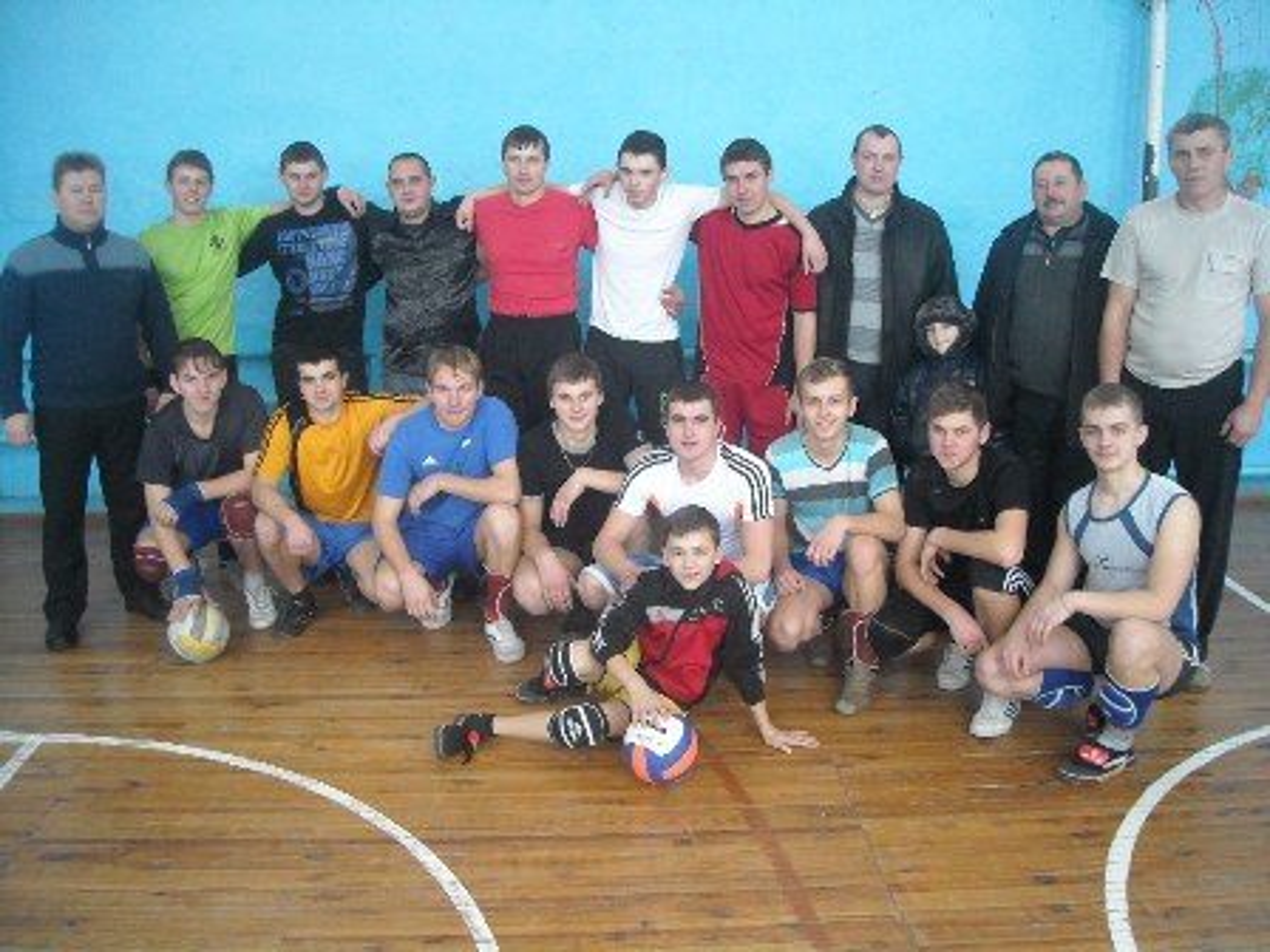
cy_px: 476
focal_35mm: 35
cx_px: 635
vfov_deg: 40.7
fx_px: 1284
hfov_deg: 52.6
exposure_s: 1/52
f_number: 2.8
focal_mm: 5.7
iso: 400
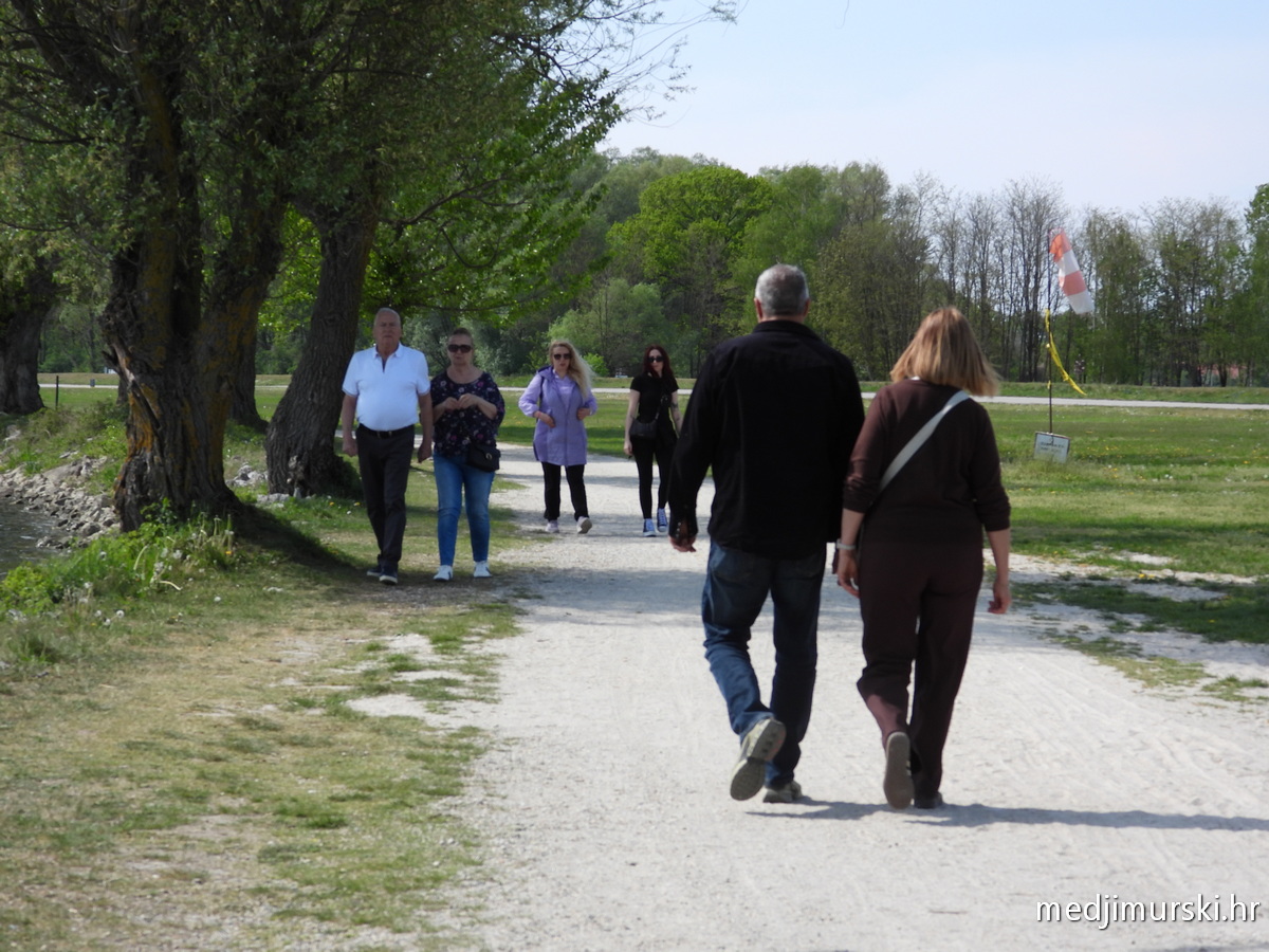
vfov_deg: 14.1
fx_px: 3849
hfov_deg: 18.7
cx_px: 634
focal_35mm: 105
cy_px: 476
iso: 100
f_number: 4
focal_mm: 18.9
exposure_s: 1/800
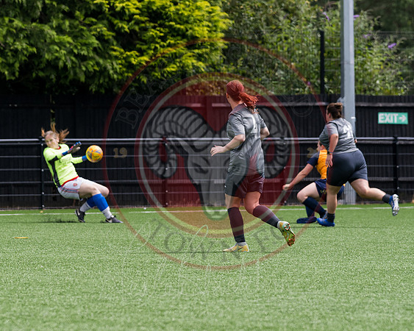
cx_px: 168
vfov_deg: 4.7
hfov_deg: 5.8
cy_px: 217
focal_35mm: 331
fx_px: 4058
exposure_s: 1/2500
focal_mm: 135
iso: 200
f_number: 3.2
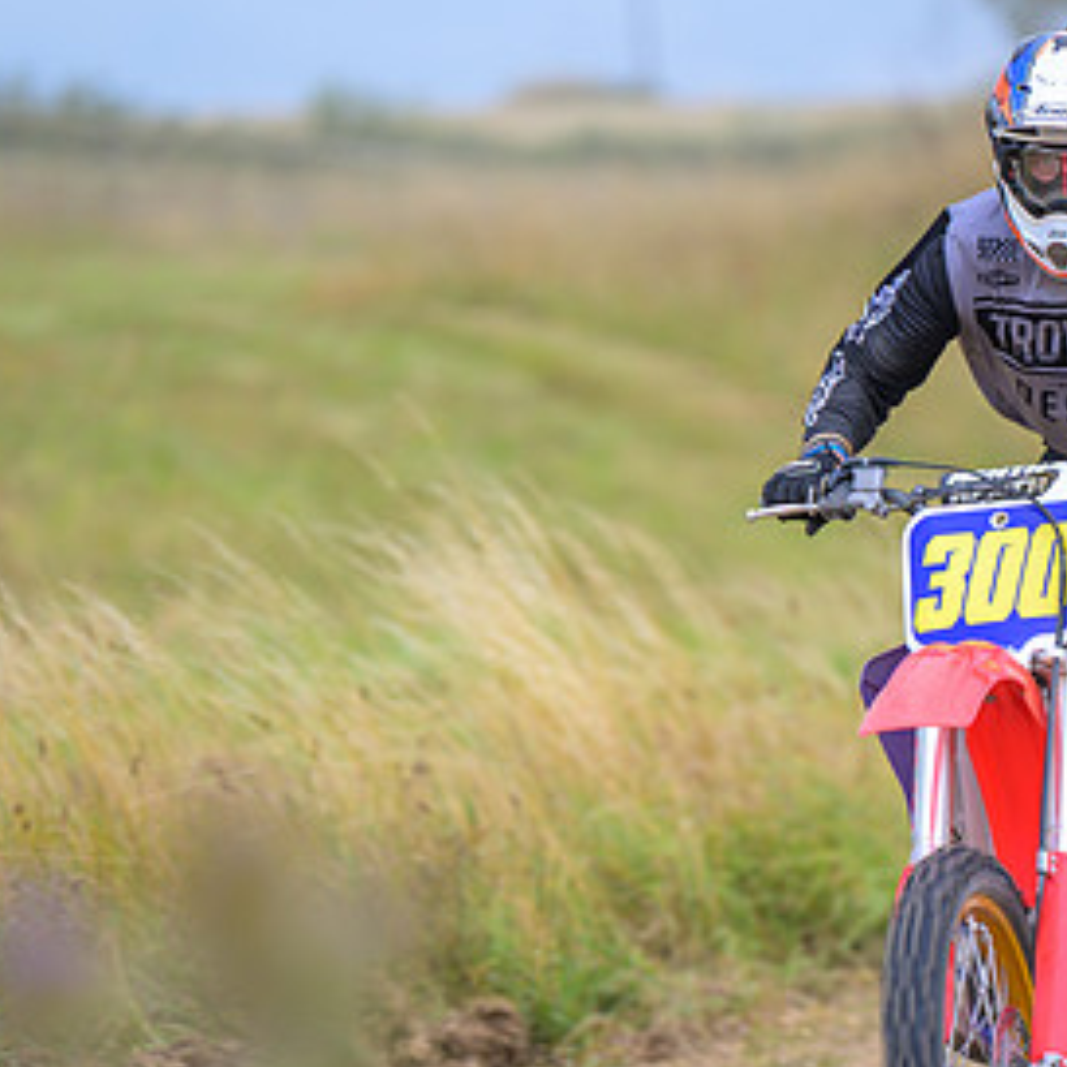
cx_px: 936
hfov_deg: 4.4
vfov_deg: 4.4
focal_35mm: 396
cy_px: 777
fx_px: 13810
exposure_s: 1/400
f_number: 2.8
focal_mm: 200
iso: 64
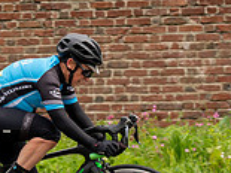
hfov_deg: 6.7
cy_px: 60
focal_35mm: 298
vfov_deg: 5.0
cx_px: 76
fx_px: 1987
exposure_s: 1/1000
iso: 320
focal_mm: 82
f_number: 4.5
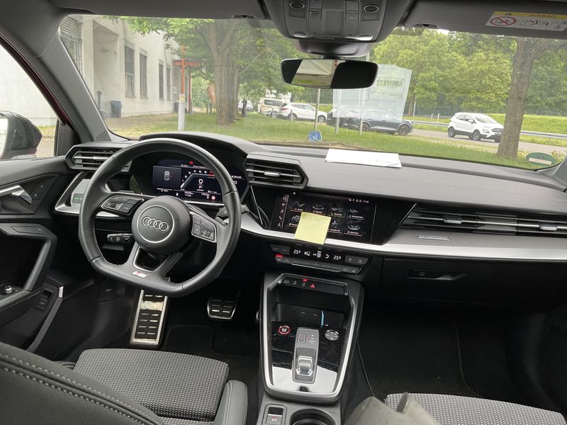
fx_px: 475
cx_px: 284
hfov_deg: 61.7
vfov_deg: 48.2
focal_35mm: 29
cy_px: 212
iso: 32
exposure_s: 1/122
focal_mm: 3
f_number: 1.8
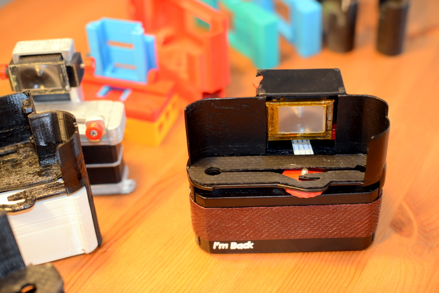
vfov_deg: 27.0
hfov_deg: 39.6
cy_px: 146
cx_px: 220
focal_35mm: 50
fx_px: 610
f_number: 2.8
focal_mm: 50
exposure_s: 1/60
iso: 1100
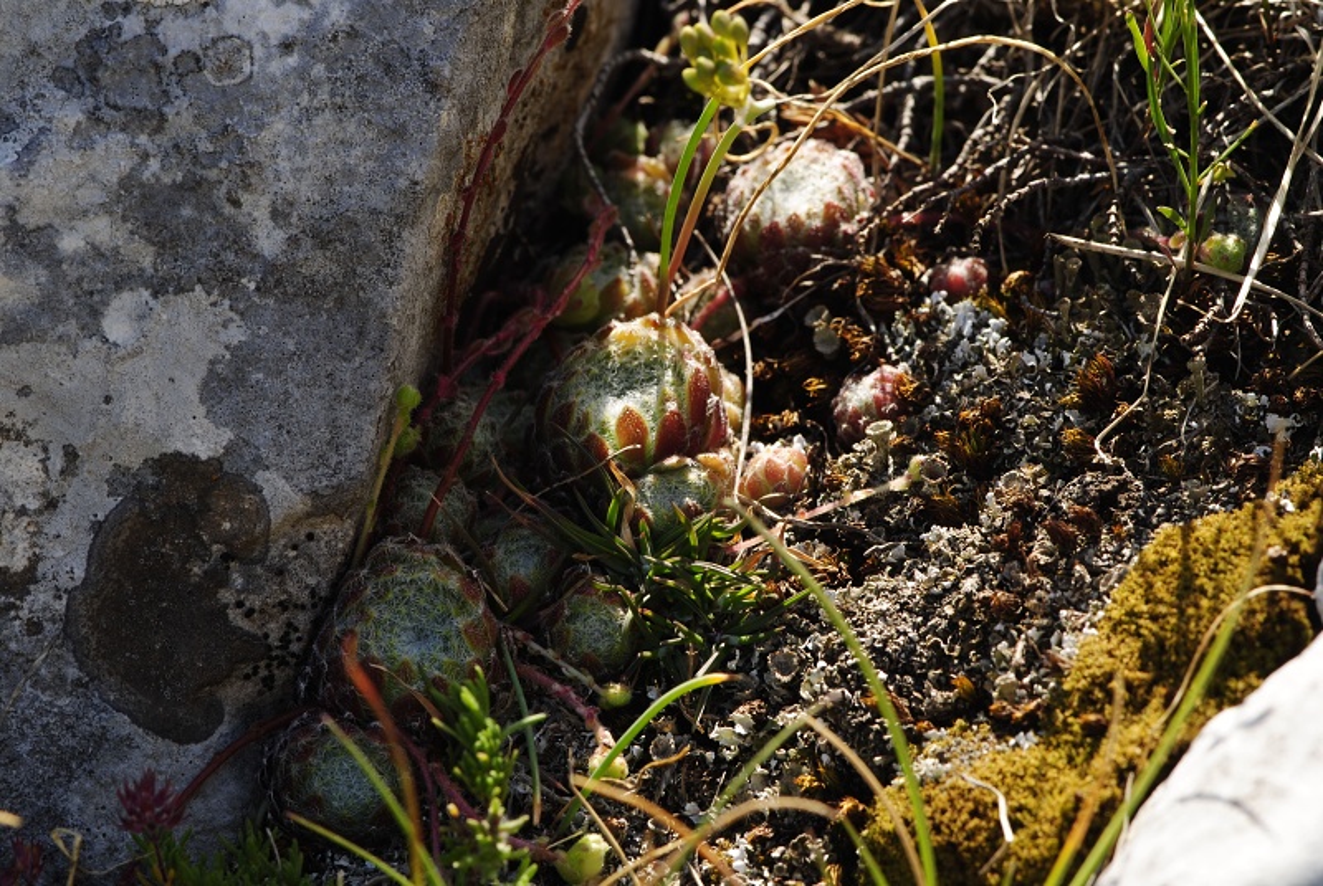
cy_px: 443
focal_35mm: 128
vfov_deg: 10.8
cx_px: 662
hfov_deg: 16.0
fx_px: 4692
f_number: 10
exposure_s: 1/80
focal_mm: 85
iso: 100
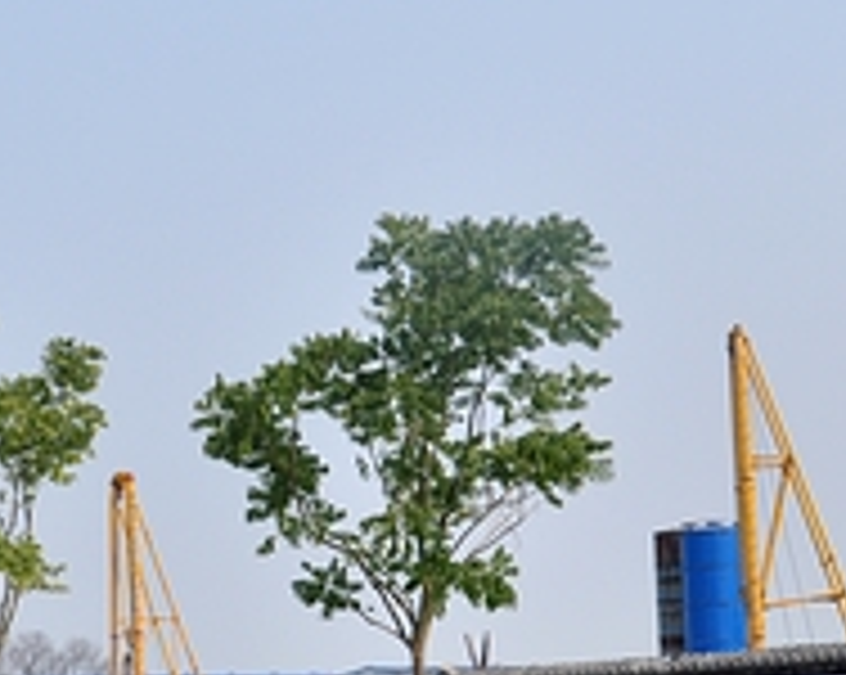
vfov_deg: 14.2
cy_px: 434
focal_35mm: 108
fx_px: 2701
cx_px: 297
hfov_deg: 17.8
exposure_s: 1/500
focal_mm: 24
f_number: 8
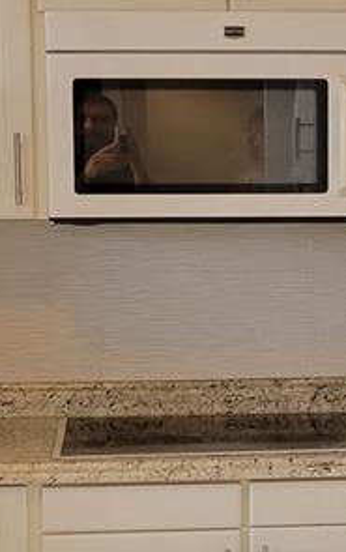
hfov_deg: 11.7
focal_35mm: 112
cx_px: 288
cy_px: 342
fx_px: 1686
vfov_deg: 18.6
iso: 125
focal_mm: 5.4
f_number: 1.8
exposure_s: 1/120
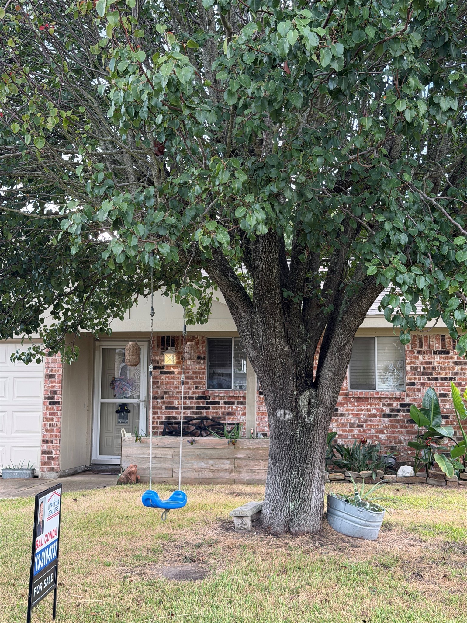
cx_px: 234
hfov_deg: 30.3
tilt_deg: +6.4
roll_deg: -0.7
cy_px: 312
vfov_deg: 39.7
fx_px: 863
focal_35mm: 48
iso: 80
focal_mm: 6.76
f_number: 1.78
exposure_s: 1/306
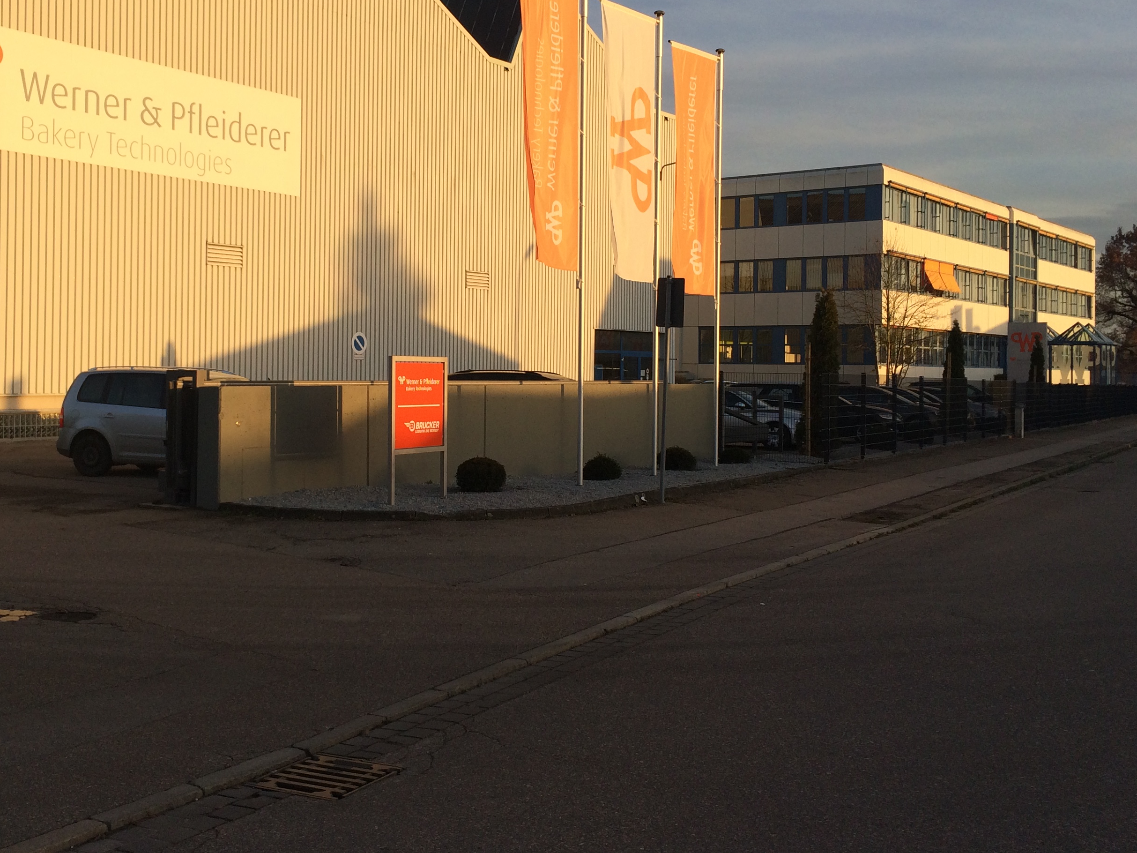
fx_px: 1281
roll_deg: +0.0
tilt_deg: +0.9
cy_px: 346
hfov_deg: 47.6
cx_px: 456
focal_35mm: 39
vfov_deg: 36.7
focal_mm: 4.15
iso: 32
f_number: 2.2
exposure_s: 1/838
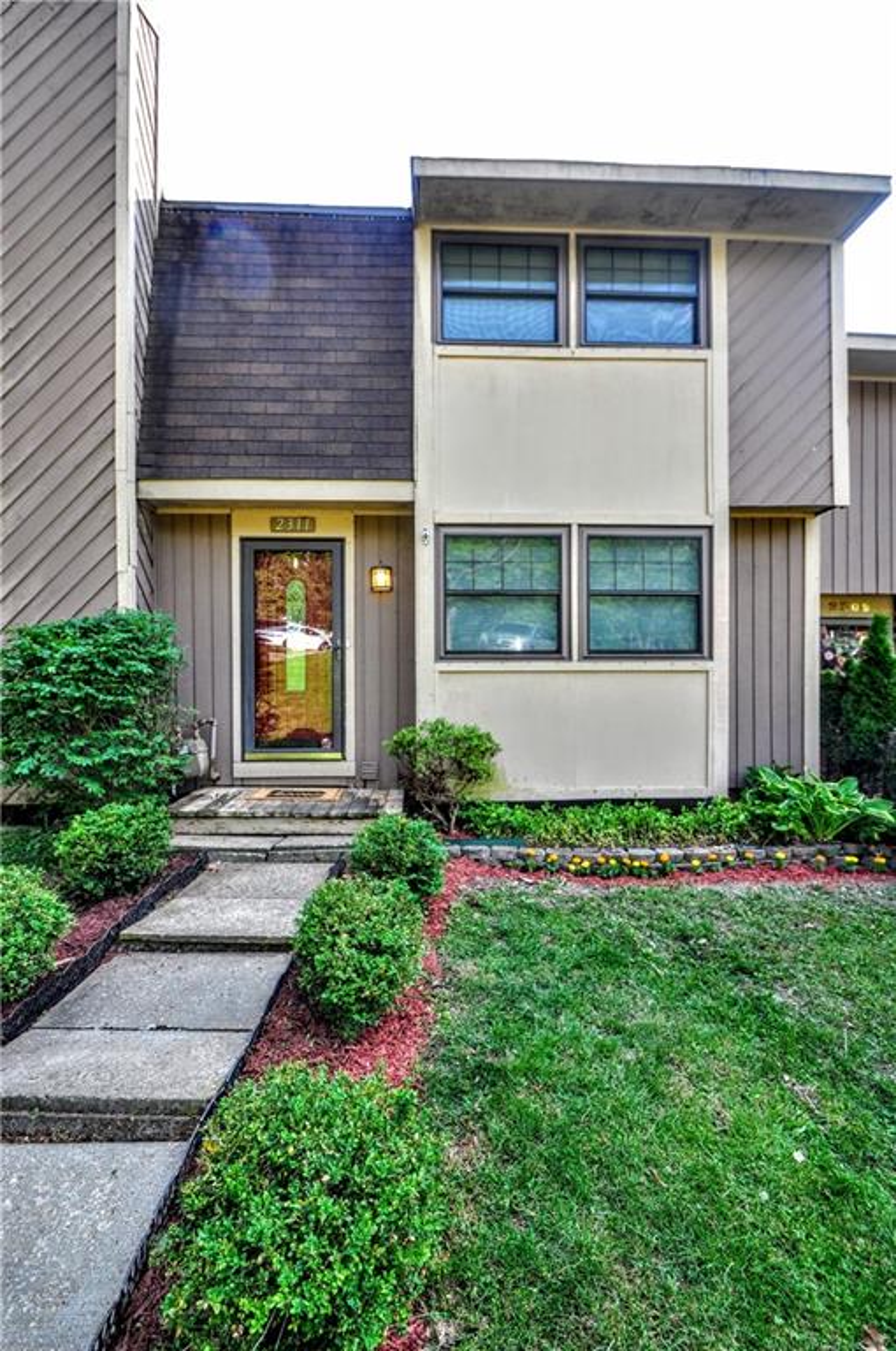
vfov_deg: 100.5
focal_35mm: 15
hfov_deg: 77.2
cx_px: 448
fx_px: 561
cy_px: 676
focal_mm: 10
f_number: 8
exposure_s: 1/80
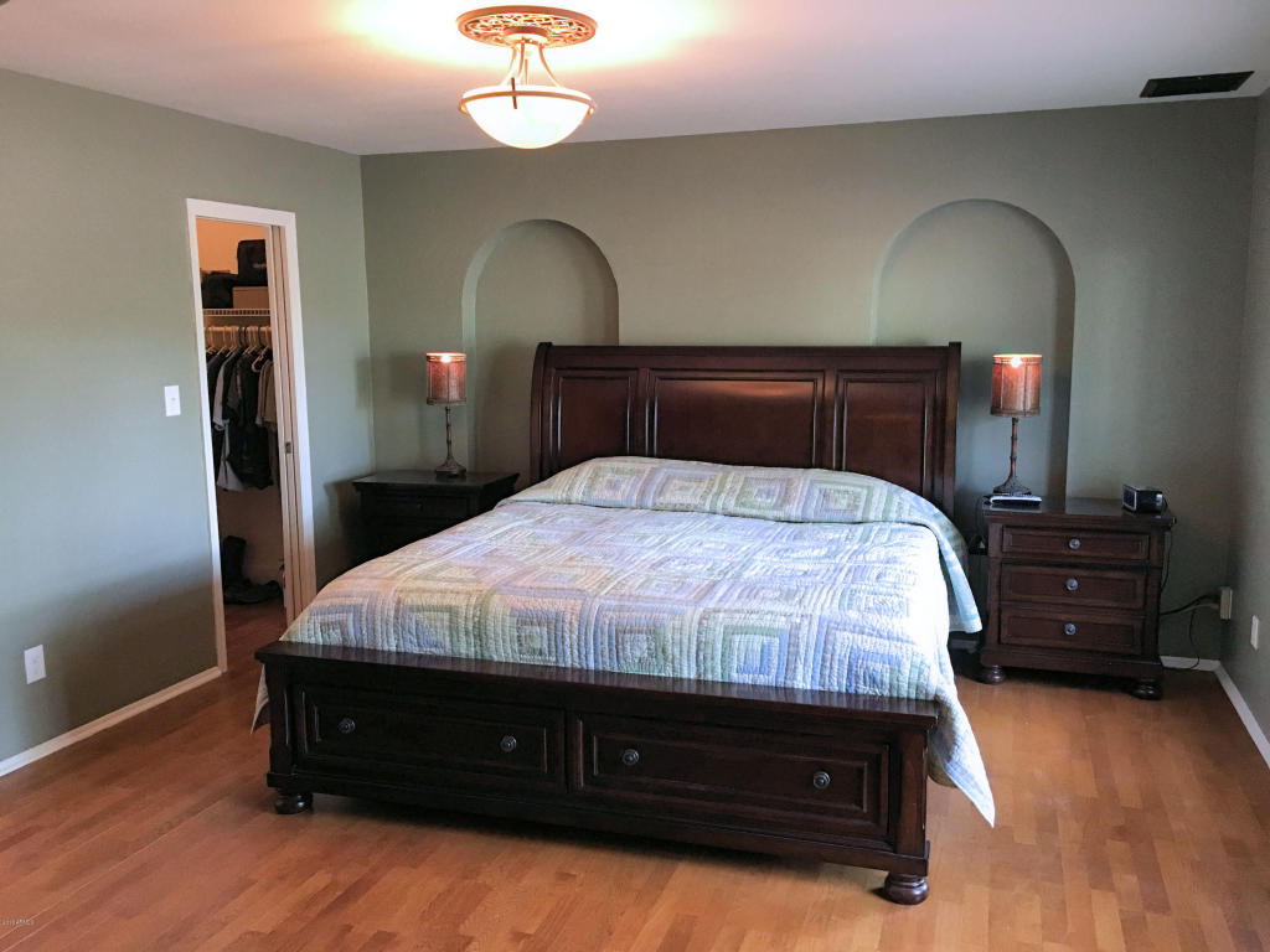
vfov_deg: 48.2
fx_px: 1064
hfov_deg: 61.7
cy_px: 476
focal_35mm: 29
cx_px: 635
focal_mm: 4.15
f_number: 2.2
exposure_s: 1/15
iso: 100
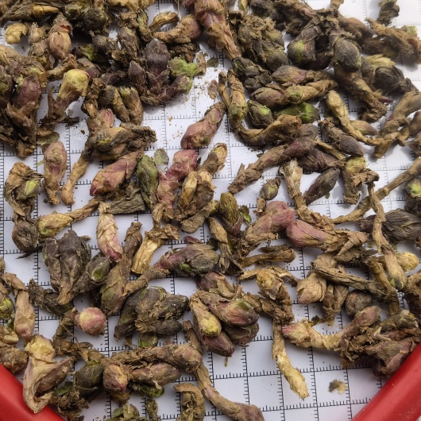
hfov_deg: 46.0
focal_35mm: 36
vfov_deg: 46.0
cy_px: 205
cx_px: 193
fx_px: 495
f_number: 1.8
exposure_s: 1/137
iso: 50
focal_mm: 5.54
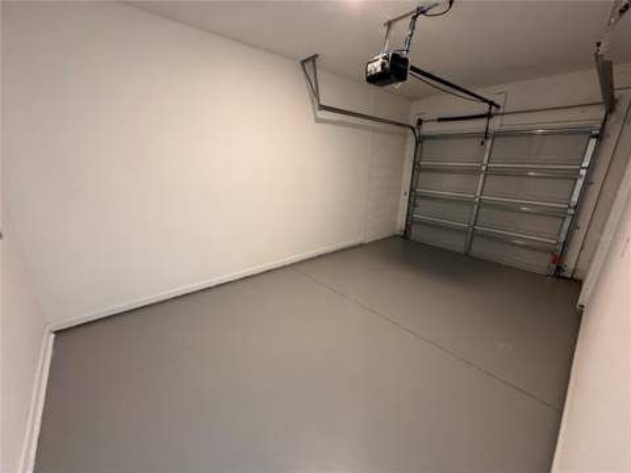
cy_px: 236
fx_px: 255
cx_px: 316
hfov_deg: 102.1
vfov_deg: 85.7
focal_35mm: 14
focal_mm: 2.22
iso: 320
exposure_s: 1/60
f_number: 2.2
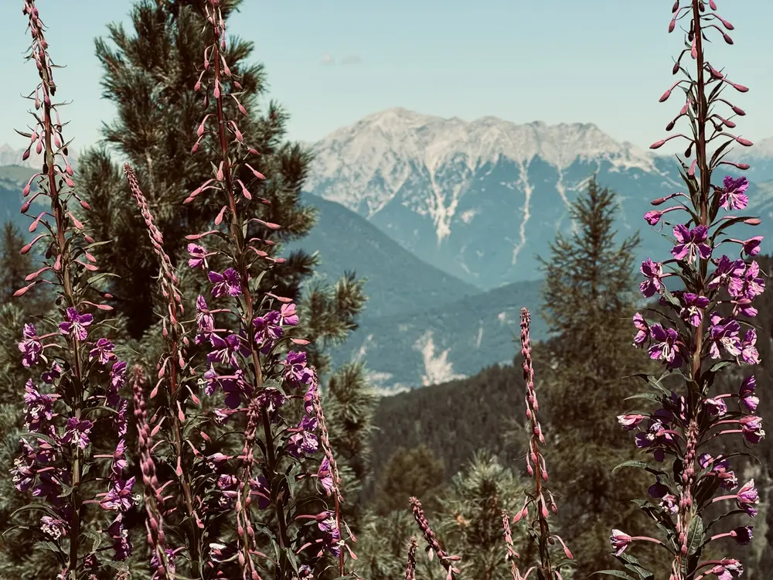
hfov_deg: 25.3
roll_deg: +1.3
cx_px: 386
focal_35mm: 77
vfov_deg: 19.1
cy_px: 290
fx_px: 1719
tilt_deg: -3.4
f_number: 2.8
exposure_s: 1/673
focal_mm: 9
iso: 25
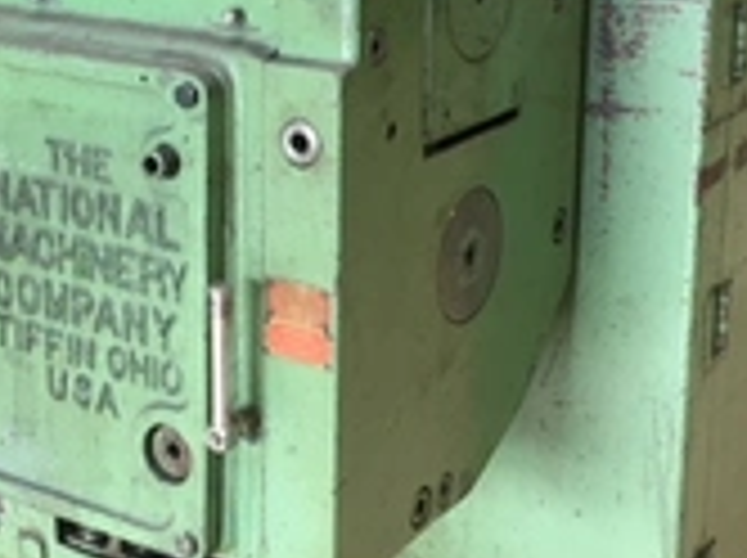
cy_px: 68
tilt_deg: -11.6
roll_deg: +1.2
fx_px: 1508
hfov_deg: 27.8
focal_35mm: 70
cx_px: 378
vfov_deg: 20.6
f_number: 2.2
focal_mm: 4.15
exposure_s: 1/33
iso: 50
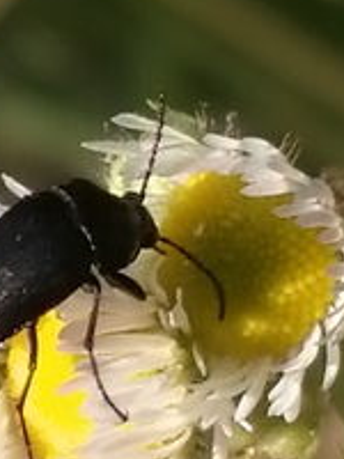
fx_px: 4412
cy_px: 131
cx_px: 41
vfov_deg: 5.9
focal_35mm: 333
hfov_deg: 4.5
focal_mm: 3.46
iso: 50
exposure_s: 1/855
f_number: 1.8
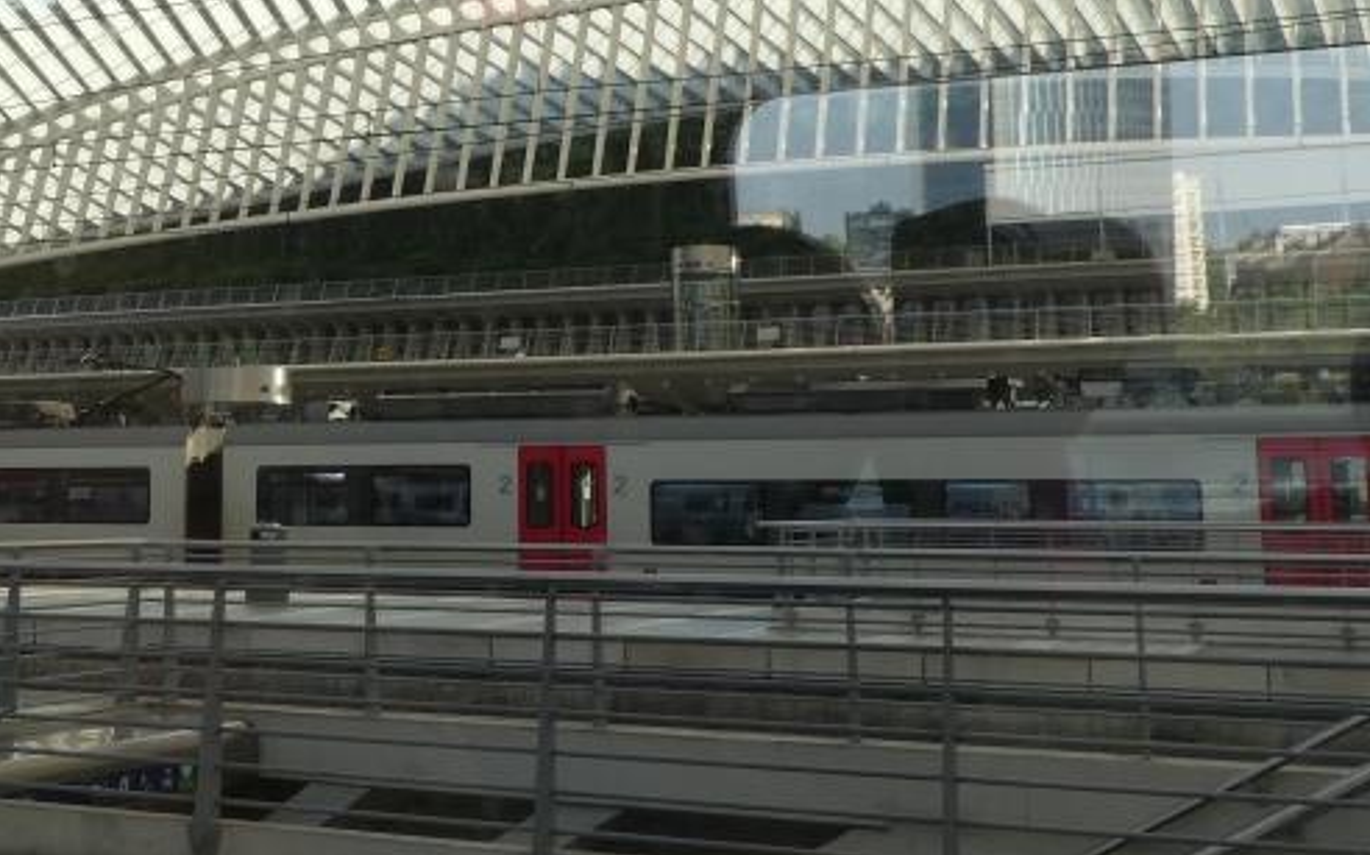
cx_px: 348
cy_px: 167
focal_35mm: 53
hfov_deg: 37.3
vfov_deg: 24.0
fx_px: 1978
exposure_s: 1/200
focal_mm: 4.3
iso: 80
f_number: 3.3
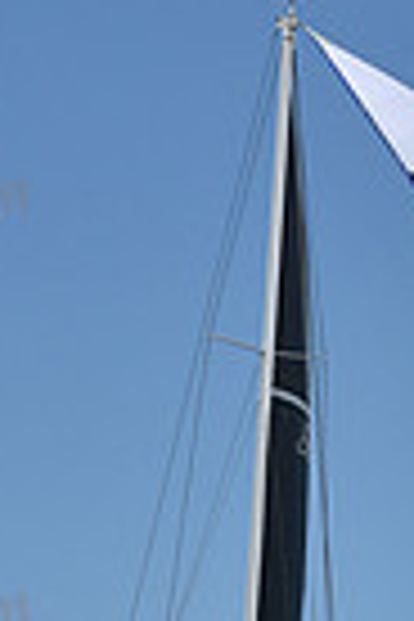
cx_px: 263
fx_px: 5071
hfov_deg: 4.7
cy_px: 846
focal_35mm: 294
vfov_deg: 6.9
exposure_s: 1/1000
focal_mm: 70
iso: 320
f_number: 10
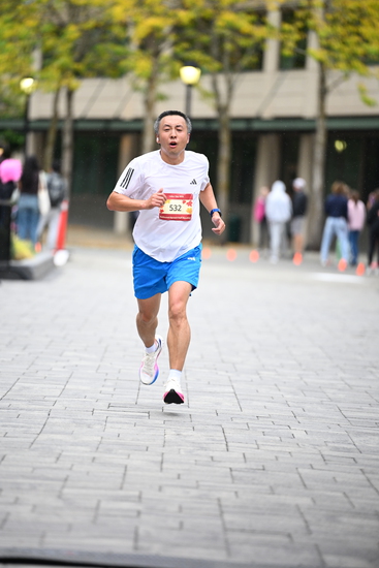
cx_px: 190
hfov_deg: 6.9
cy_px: 284
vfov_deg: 10.3
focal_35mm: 200
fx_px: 3156
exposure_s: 1/1600
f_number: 2.8
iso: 1250
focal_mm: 200
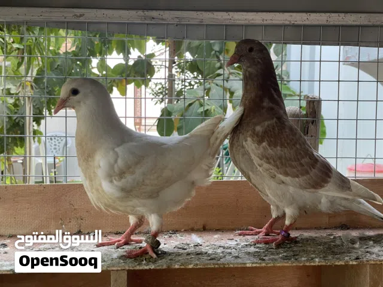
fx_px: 575
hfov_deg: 36.8
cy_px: 144
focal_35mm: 52
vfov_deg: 28.0
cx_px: 192
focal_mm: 6
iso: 64
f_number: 2
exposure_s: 1/99
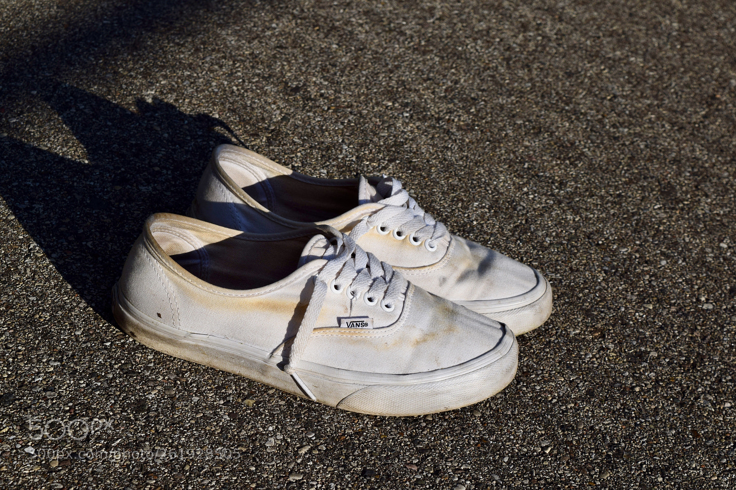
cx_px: 368
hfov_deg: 27.0
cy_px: 245
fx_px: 1533
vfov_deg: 18.2
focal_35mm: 75
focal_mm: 50
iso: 200
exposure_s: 1/500
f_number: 11
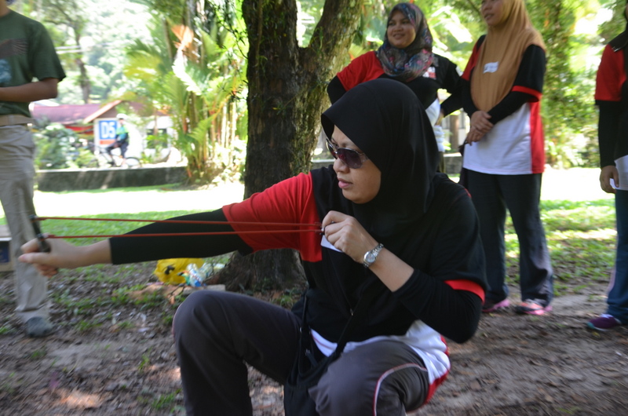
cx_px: 314
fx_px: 836
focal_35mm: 48
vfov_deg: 28.0
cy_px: 208
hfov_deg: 41.2
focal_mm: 32
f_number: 4
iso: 250
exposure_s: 1/60
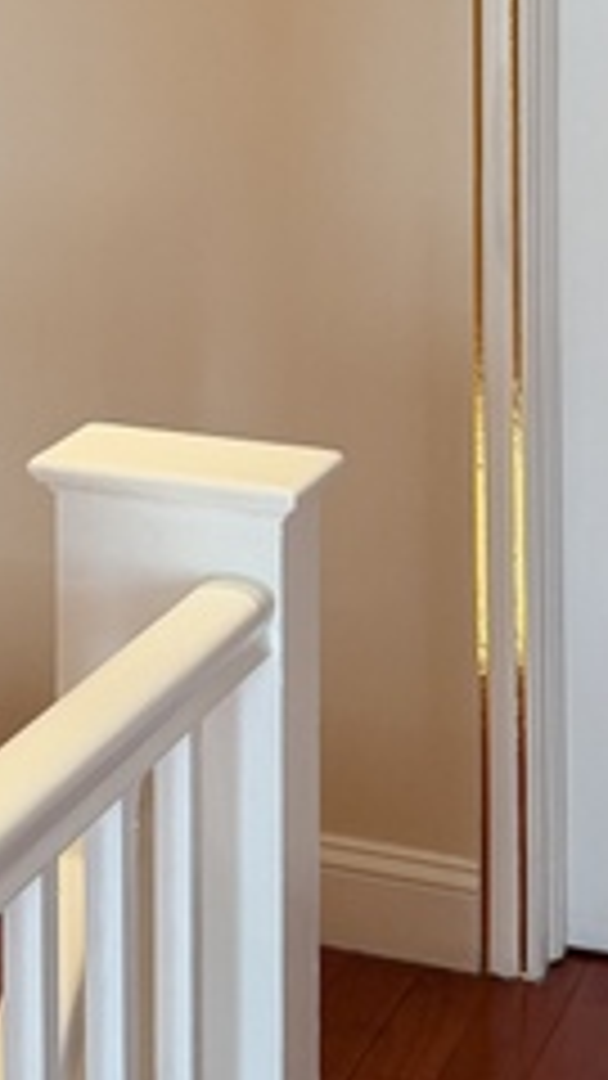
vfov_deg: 23.3
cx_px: 86
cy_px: -27
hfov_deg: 13.8
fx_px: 2493
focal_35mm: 87
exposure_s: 1/176
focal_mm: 6.76
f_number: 1.78
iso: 200
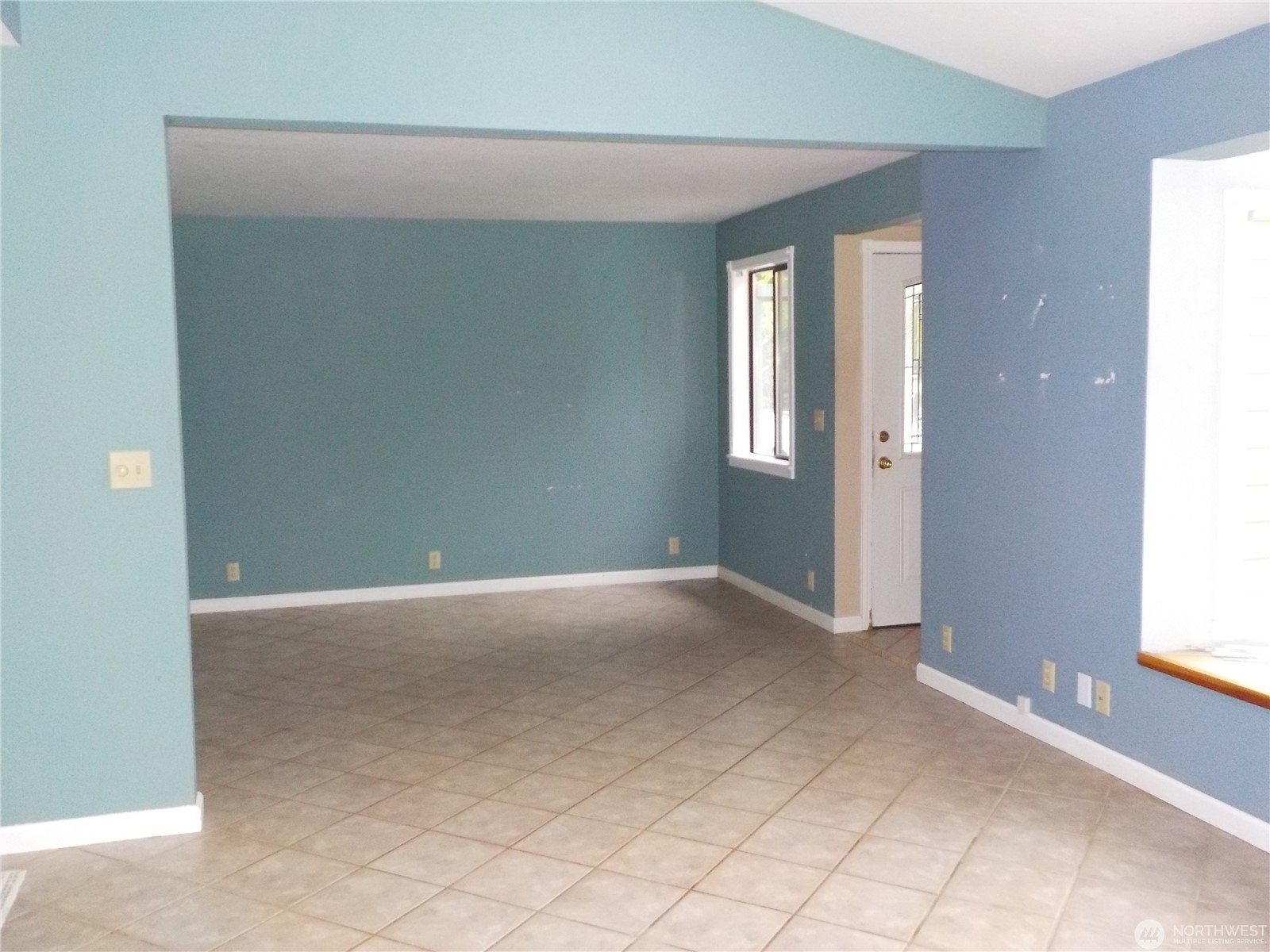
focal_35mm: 30
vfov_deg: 46.8
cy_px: 476
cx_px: 635
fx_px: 1101
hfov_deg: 60.0
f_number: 3.3
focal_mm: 4.1
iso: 640
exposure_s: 1/30
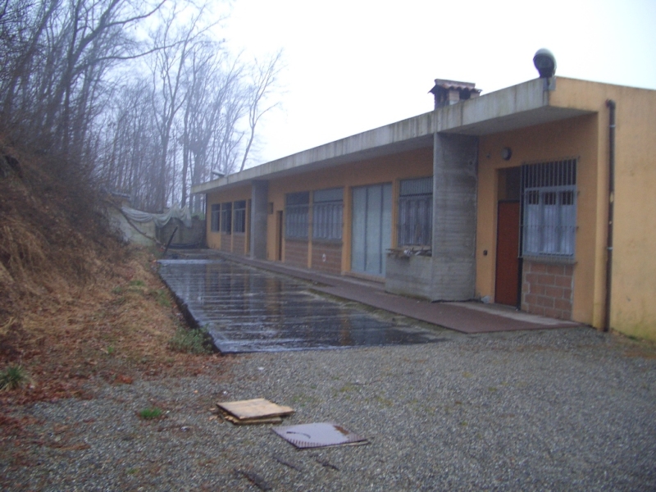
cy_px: 246
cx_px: 328
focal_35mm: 35
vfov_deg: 40.7
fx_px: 663
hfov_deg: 52.6
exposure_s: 1/100
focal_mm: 5.8
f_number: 2.6
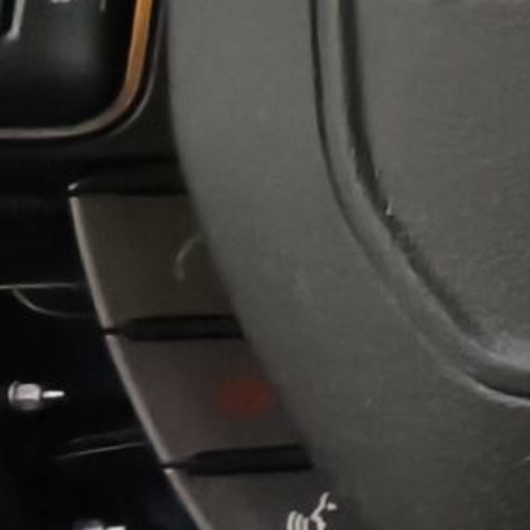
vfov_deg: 14.5
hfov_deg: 9.7
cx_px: 1744
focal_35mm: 120
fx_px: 2079
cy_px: 290
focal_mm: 1.91
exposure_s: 1/16.7
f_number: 2.2
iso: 2000
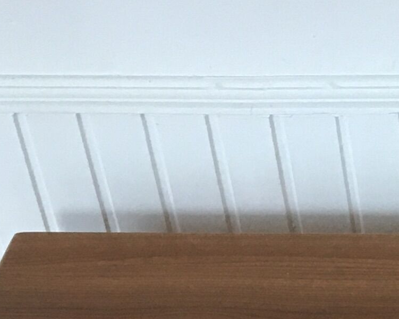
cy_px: 774
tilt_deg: -46.7
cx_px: 604
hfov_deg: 12.1
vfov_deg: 9.1
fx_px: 1795
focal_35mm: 152
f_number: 2.2
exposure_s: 1/33
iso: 50
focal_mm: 4.15
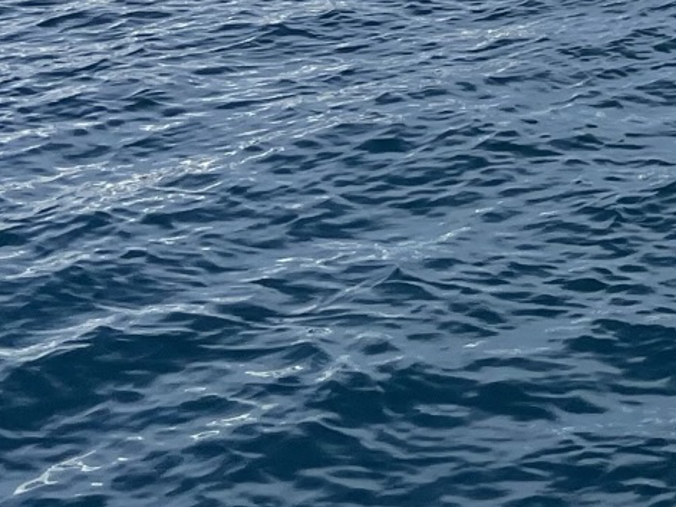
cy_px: -562
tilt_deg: +1.9
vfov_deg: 11.6
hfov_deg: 15.9
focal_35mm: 113
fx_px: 2206
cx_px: 1028
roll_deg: +1.2
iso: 32
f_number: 1.6
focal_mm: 4.2
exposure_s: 1/3861
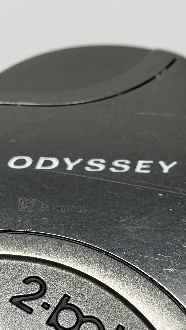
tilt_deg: -72.5
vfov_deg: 36.0
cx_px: 62
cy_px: 234
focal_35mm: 57
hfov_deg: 21.0
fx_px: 500
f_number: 1.8
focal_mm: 4.25
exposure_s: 1/382
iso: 32
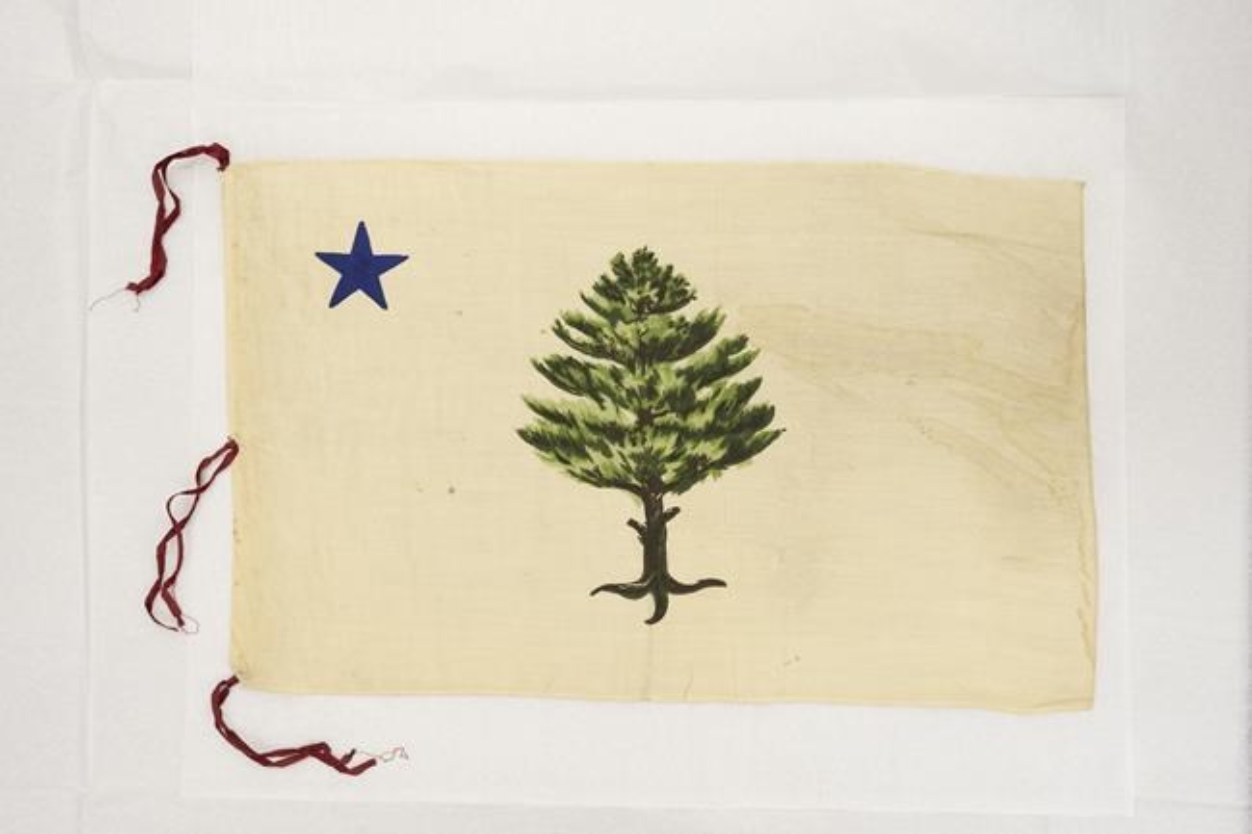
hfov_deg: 54.4
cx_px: 626
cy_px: 417
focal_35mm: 35
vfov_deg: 37.8
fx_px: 1217
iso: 1600
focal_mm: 35
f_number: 5.6
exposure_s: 1/200
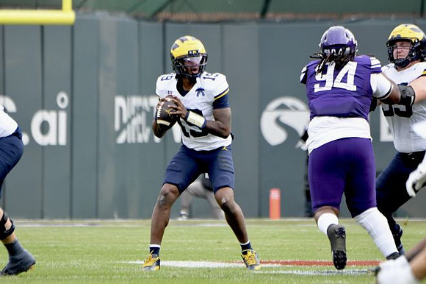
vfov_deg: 2.3
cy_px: 142
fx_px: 7096
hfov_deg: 3.4
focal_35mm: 600
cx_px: 213
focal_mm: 400
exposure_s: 1/1000
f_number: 5.6
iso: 1000
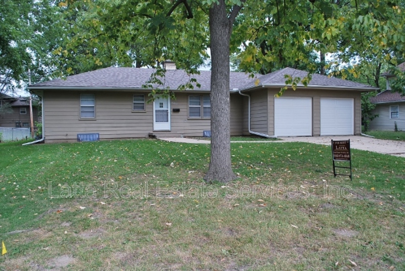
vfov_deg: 40.0
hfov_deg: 57.2
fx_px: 372
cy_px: 136
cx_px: 202
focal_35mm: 33
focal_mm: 22
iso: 100
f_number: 5.6
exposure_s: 1/125
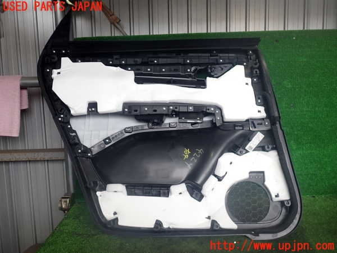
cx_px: 168
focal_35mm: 30
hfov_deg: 60.0
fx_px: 292
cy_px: 126
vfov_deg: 46.8
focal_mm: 5.4
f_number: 2.3
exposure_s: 1/160
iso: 100
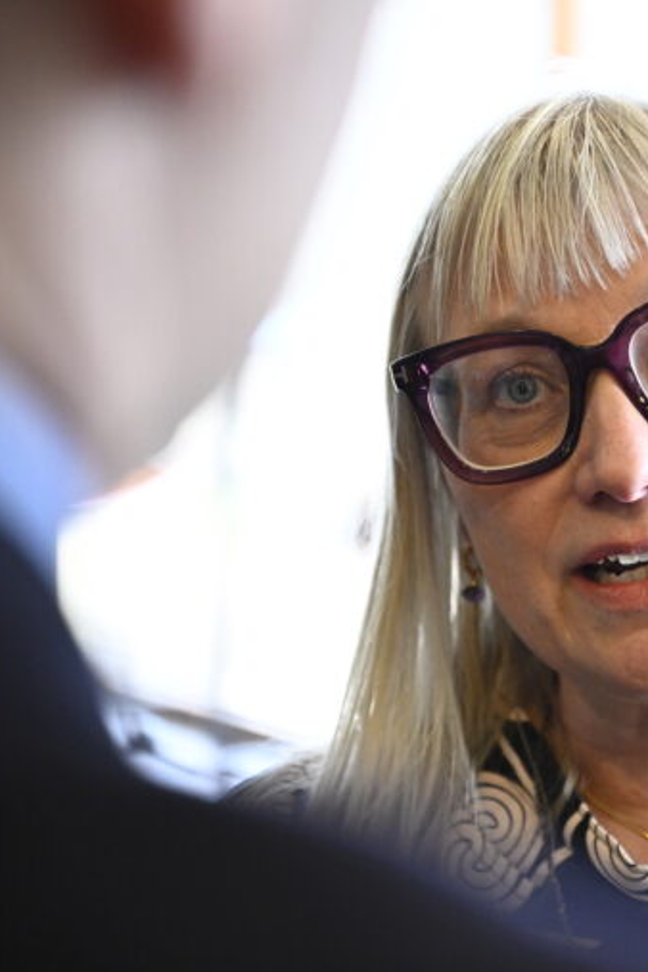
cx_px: 656
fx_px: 2862
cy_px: 489
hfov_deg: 12.8
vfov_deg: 19.3
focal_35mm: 106
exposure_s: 1/250
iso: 2500
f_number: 2.8
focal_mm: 70
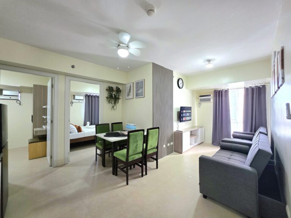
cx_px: 146
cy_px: 109
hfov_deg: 106.2
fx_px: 109
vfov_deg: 89.9
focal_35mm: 13
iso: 160
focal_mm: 2.2
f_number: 1.9
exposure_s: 1/60.2
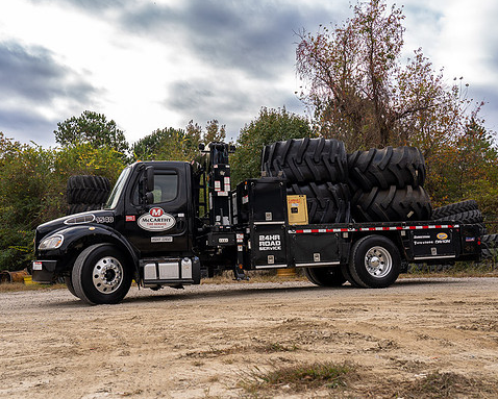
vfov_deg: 44.6
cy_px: 198
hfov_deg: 54.2
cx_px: 243
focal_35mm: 33
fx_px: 487
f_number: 5.6
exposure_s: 1/125
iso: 100
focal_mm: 29
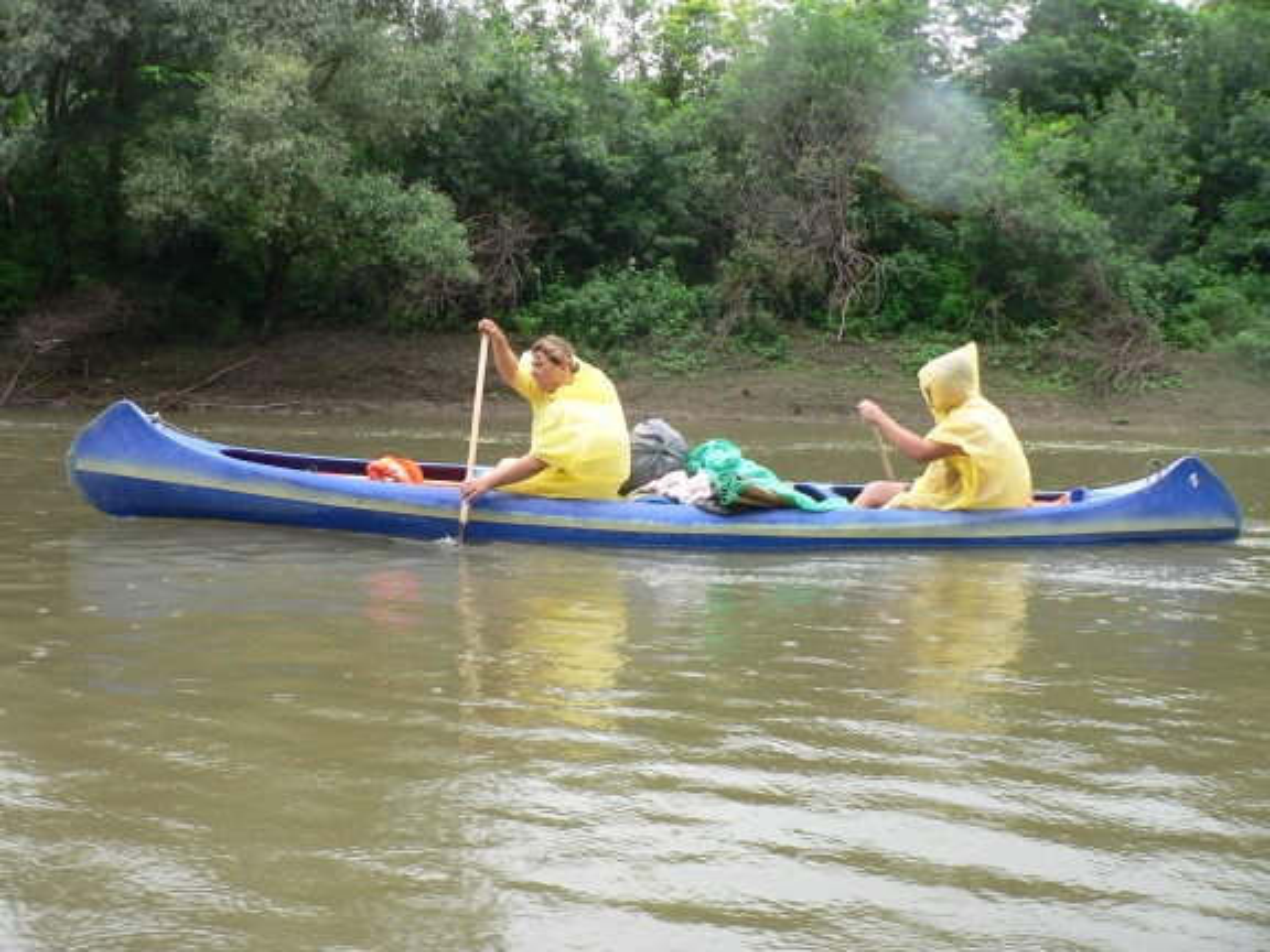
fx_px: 1284
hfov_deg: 52.6
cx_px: 635
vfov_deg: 40.7
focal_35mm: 35
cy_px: 476
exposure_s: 1/100
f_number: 3.2
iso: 64
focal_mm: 6
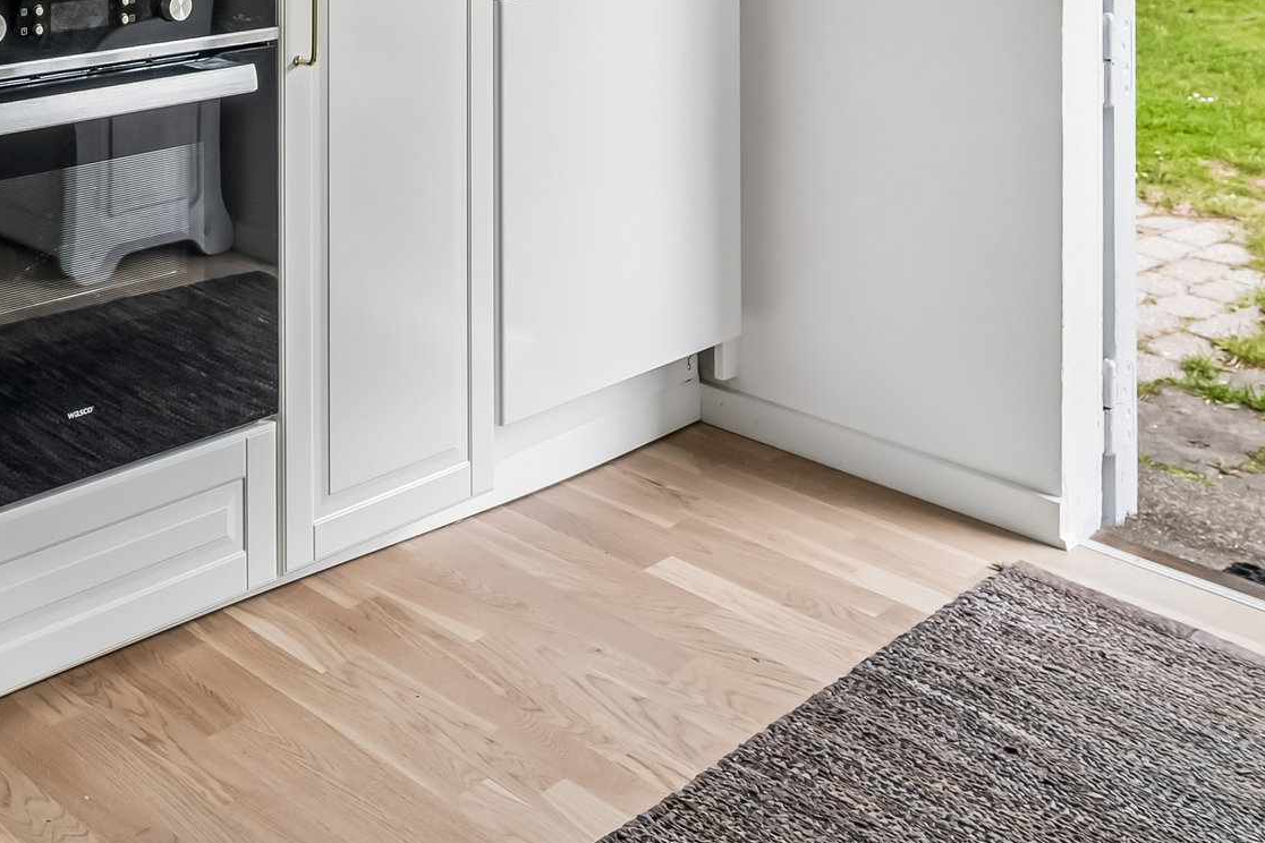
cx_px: 137
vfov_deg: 26.8
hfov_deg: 40.9
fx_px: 1558
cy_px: -174
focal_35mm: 44
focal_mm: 16.5
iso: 400
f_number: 6.3
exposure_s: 1/50
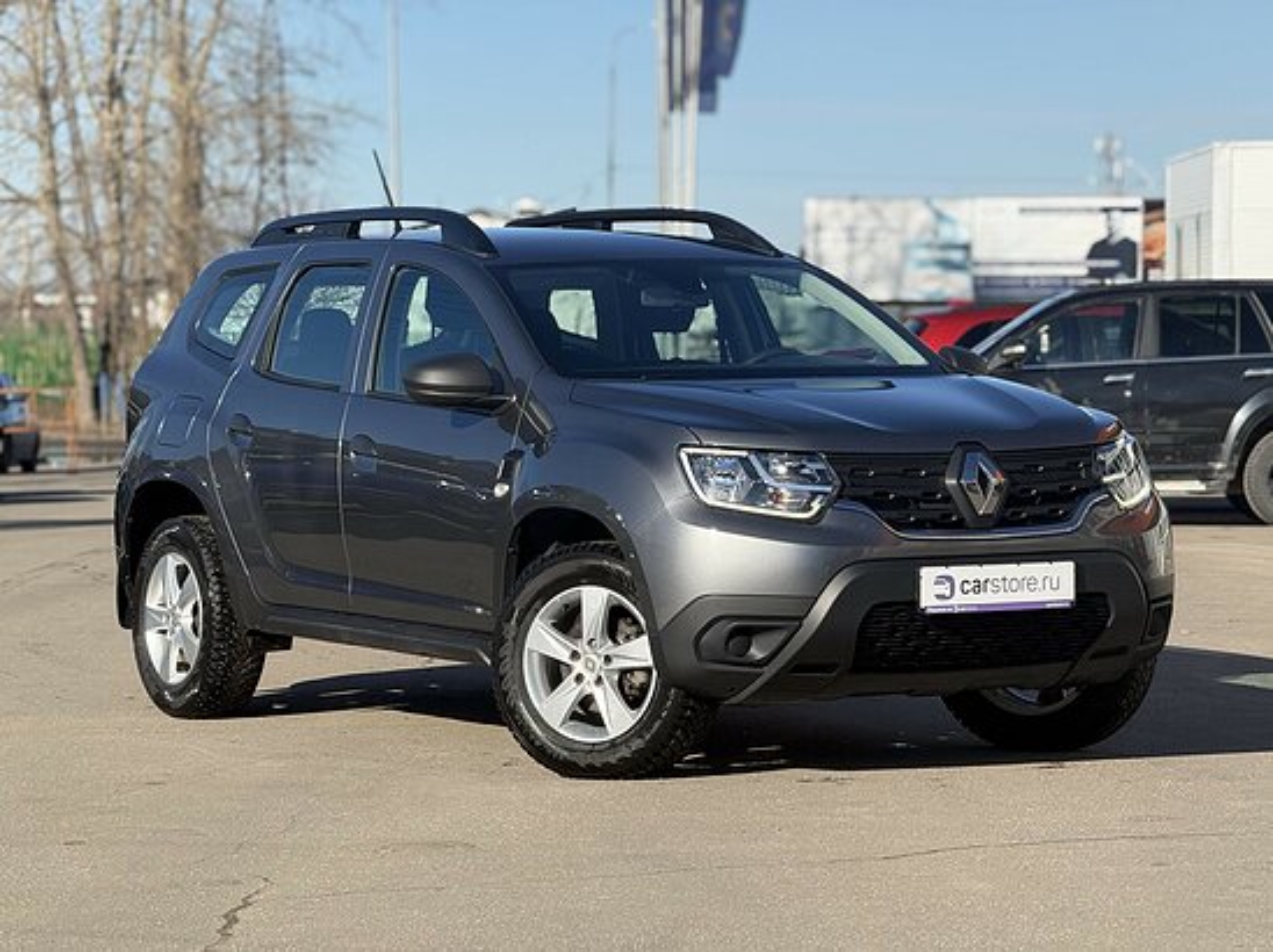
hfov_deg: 16.4
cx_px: 636
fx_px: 4409
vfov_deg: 12.3
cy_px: 476
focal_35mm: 120
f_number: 2.8
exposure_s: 1/1080
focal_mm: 15.66
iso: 64
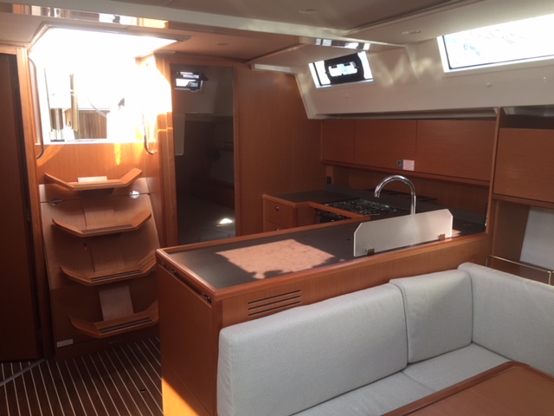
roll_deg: -1.4
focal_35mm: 29
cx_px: 277
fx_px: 464
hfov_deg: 61.7
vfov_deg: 48.2
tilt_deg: -10.7
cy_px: 208
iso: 40
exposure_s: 1/50
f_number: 2.2
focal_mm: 4.15
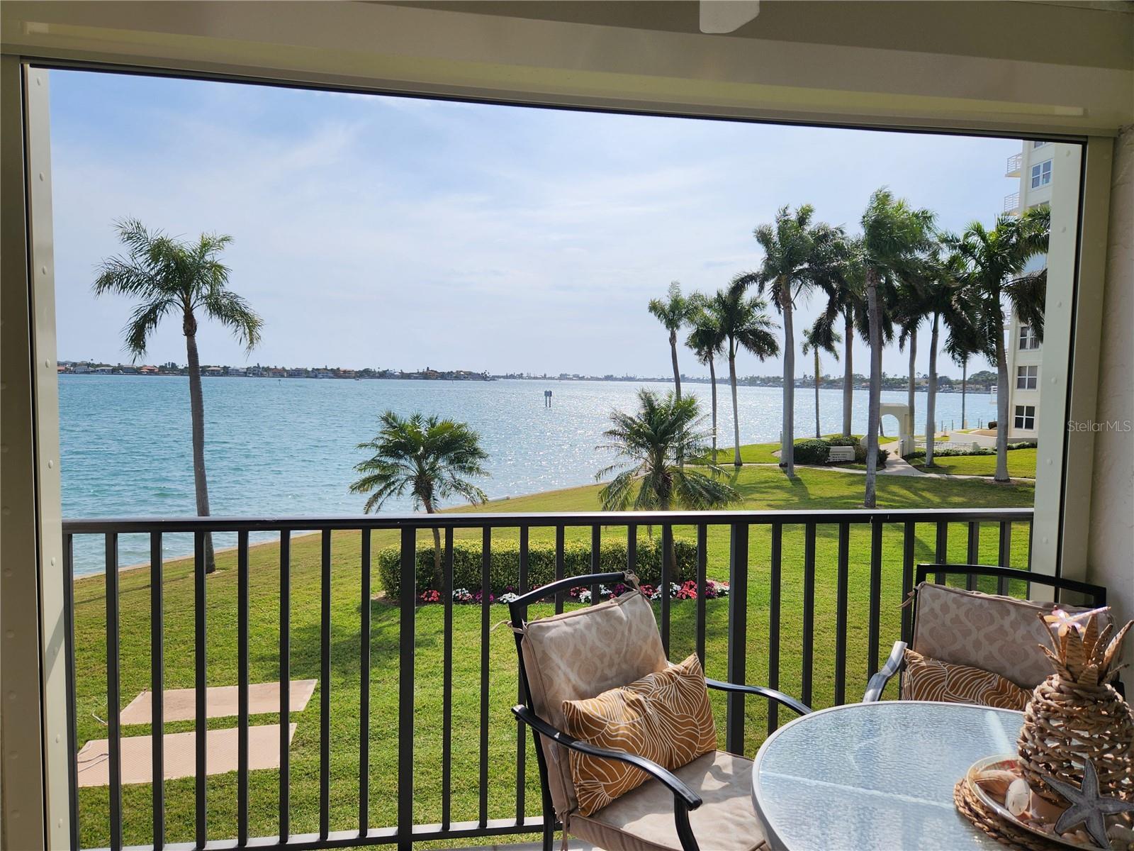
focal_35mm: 23
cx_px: 567
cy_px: 426
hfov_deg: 73.9
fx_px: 753
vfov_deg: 58.9
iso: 20
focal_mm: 5.4
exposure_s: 1/3667
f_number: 1.8
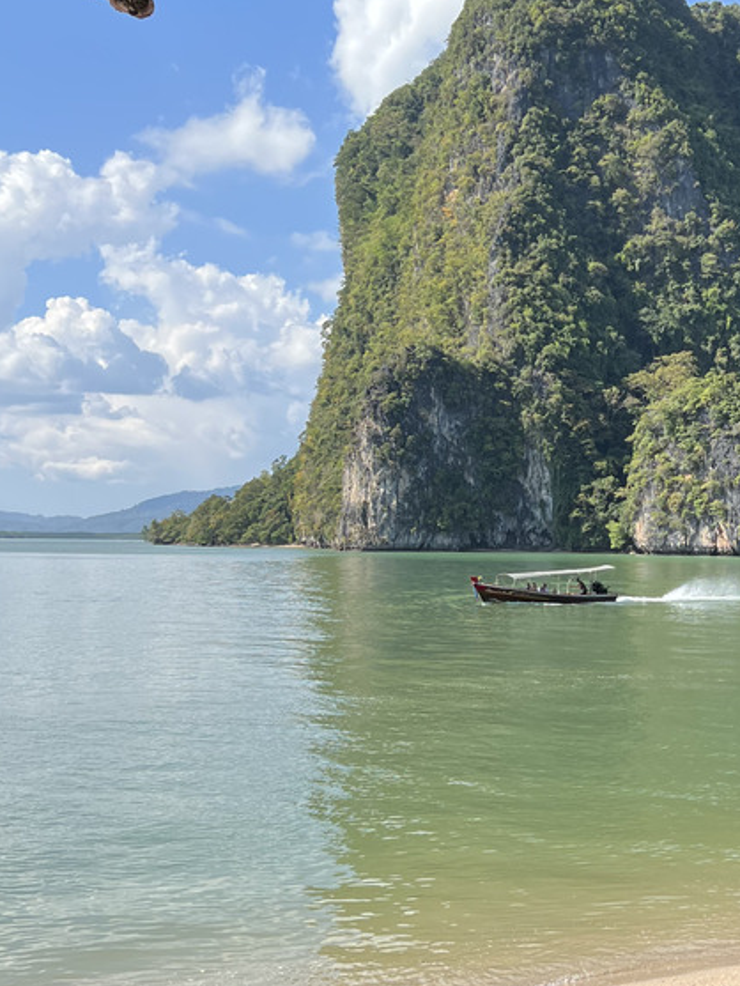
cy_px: 489
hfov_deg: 25.5
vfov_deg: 34.3
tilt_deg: +1.0
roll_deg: -0.8
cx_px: 623
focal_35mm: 56
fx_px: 1596
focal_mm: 5.7
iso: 50
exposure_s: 1/3077
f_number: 1.5
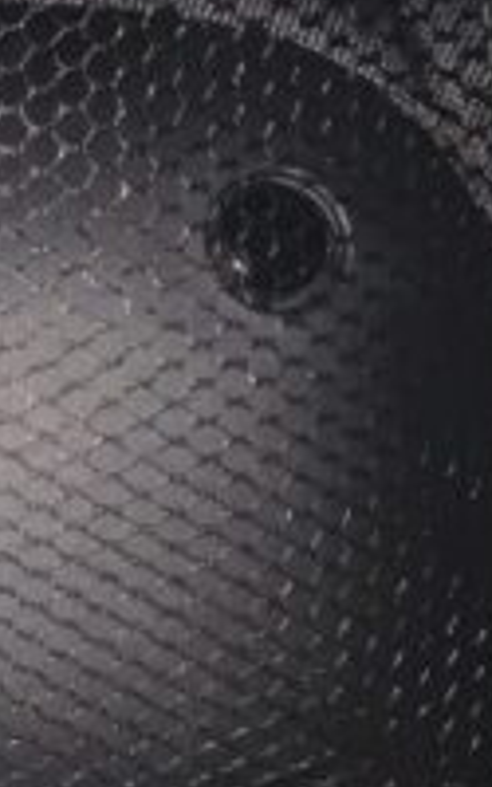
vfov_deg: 9.4
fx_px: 4720
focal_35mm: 220
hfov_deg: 6.0
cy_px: -63
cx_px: 28
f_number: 2.4
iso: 200
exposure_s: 1/33
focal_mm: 6
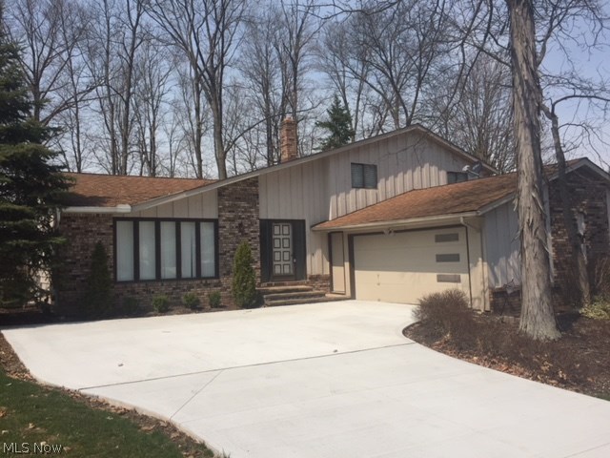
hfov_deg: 61.7
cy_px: 229
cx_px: 305
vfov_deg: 48.2
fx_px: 511
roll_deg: +0.0
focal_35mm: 29
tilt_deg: +3.2
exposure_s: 1/3049
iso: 32
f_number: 2.2
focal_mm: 4.15
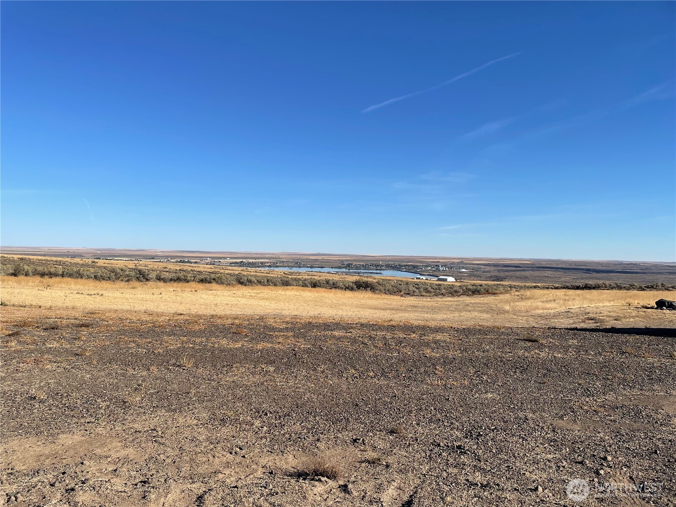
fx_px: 508
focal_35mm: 26
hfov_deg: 67.3
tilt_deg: -0.1
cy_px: 254
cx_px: 338
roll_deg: -0.8
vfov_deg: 53.1
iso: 32
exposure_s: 1/4292
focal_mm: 4.2
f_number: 1.6
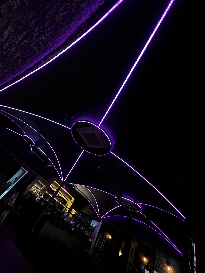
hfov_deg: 89.9
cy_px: 136
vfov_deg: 106.2
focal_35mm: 13
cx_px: 102
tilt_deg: +41.1
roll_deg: -32.1
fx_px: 103
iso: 400
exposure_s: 1/60
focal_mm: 1.57
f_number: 1.8
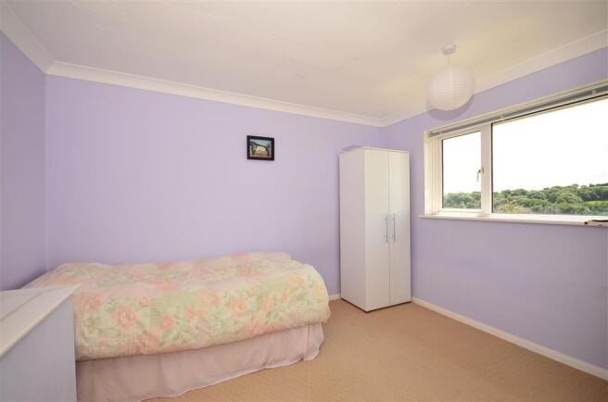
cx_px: 304
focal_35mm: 15
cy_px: 201
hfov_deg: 100.5
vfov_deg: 77.0
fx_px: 253
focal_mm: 10
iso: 200
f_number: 6.3
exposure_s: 1/160
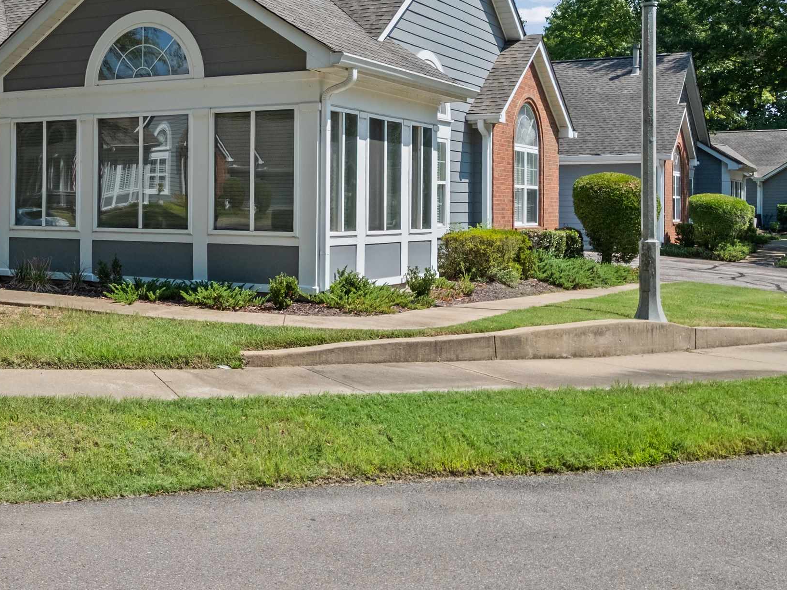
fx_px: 1068
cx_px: 109
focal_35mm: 47
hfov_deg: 38.2
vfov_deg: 30.5
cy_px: 167
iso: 400
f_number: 5.6
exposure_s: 1/1100
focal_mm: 17.4
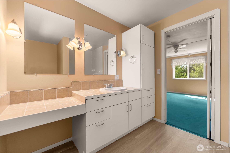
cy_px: 76
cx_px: 115
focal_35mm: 14
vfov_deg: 81.3
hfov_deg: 104.2
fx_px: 89
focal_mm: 14
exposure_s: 1/125
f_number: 2.8
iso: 400
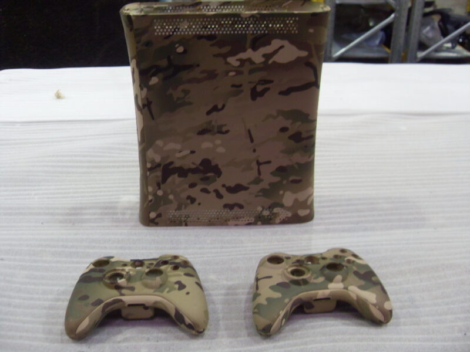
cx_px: 235
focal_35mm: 35
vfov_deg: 40.7
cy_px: 176
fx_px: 475
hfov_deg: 52.6
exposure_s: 1/20
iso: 200
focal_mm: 6.3
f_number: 2.8
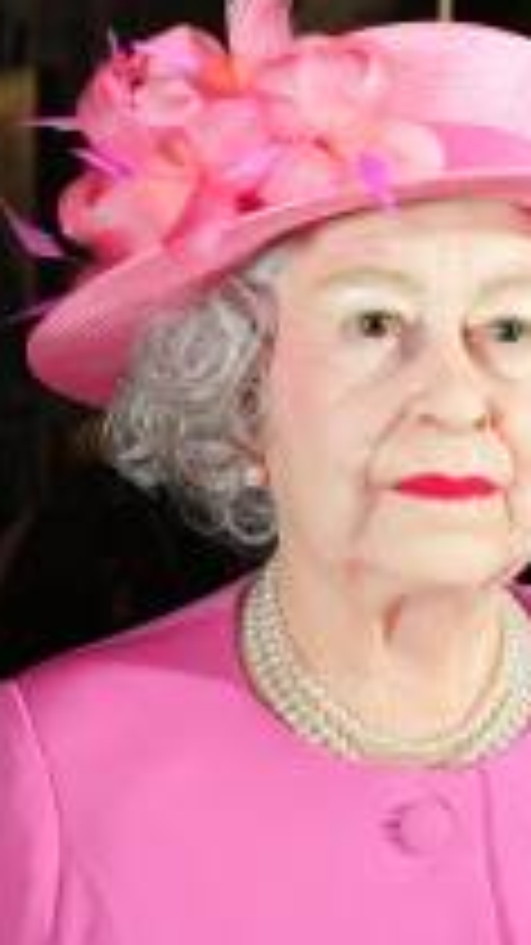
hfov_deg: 13.2
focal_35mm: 90
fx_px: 2255
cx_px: 551
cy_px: 513
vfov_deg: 23.7
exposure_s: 1/50
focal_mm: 40
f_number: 5.6
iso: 1250
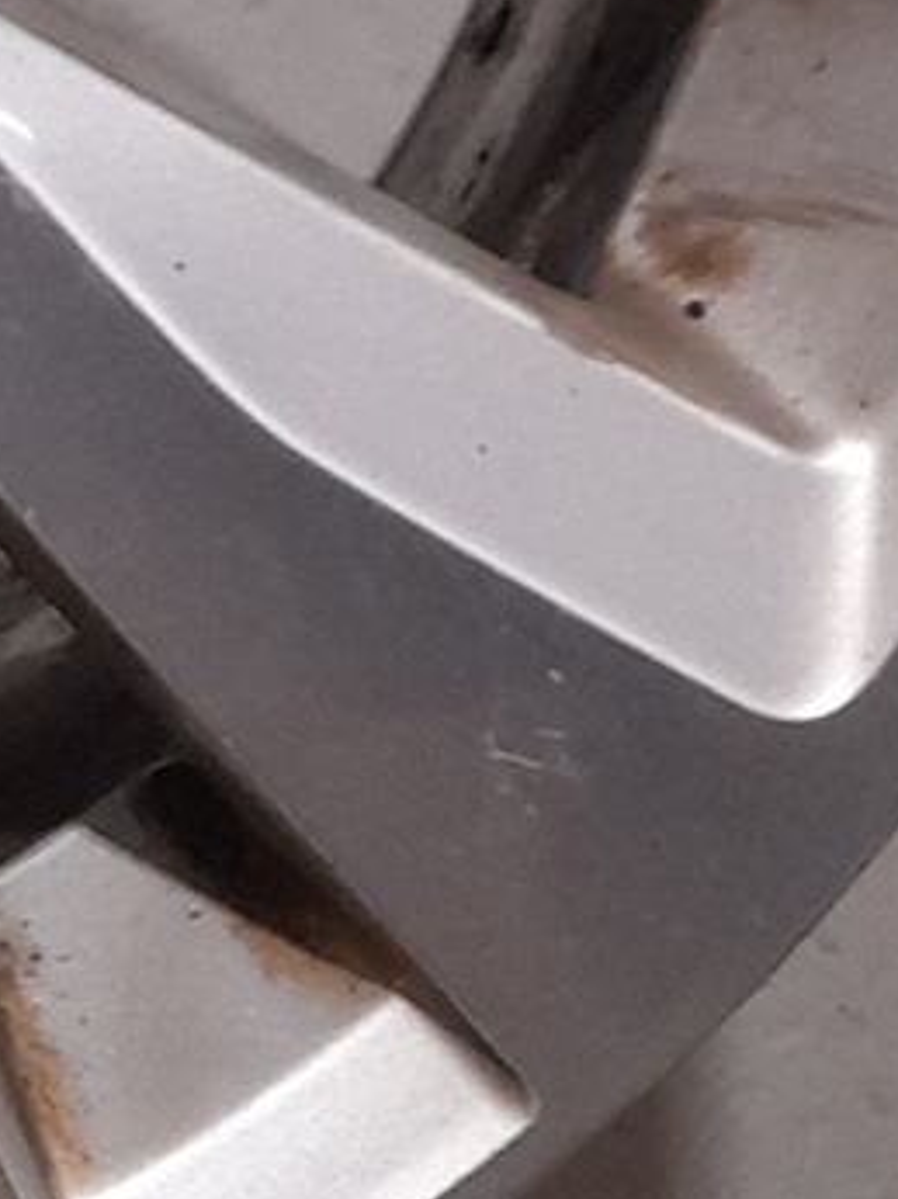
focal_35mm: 148
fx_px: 5126
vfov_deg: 12.7
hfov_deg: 9.2
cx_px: -1054
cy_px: -554
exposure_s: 1/60
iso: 250
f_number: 2
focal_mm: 4.6
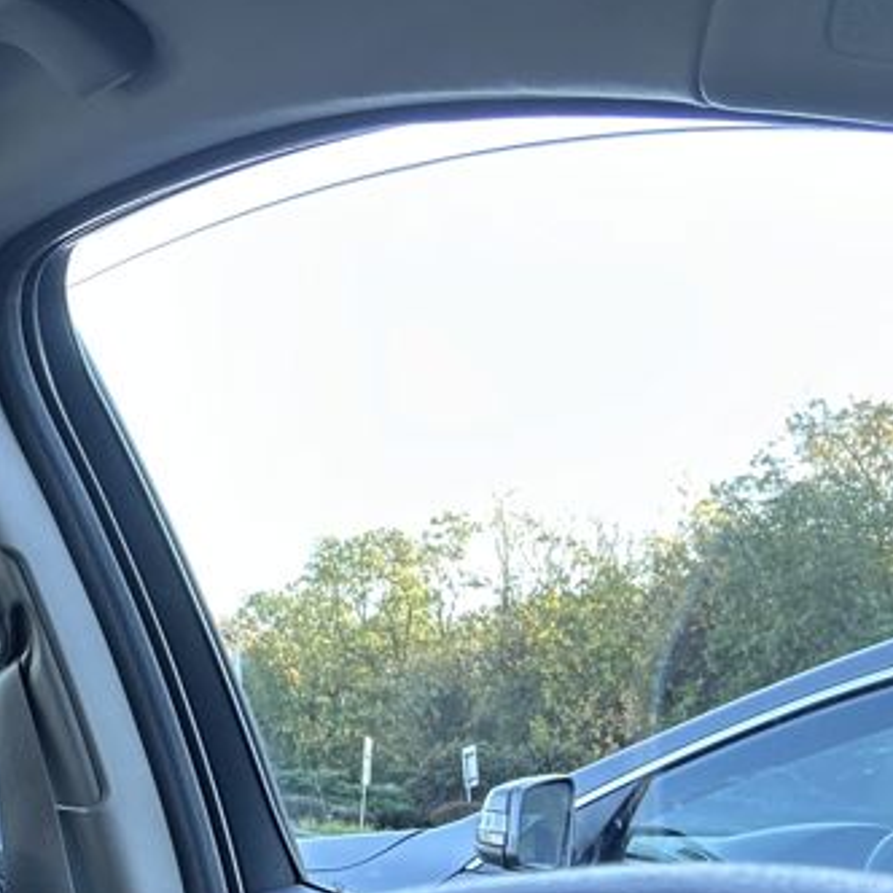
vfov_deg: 34.0
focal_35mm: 49
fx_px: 1430
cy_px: 662
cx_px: -89
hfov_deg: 30.9
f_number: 1.9
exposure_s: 1/83
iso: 80
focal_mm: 2.69
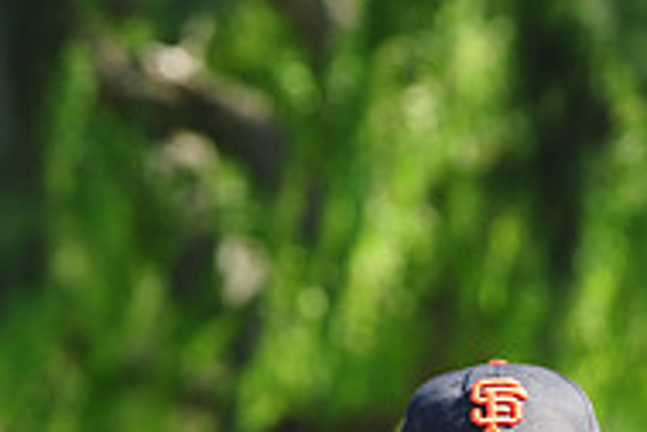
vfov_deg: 2.9
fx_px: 8536
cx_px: 801
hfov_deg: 4.3
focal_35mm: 475
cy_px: 586
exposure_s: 1/200
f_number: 6.3
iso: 200
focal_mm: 155
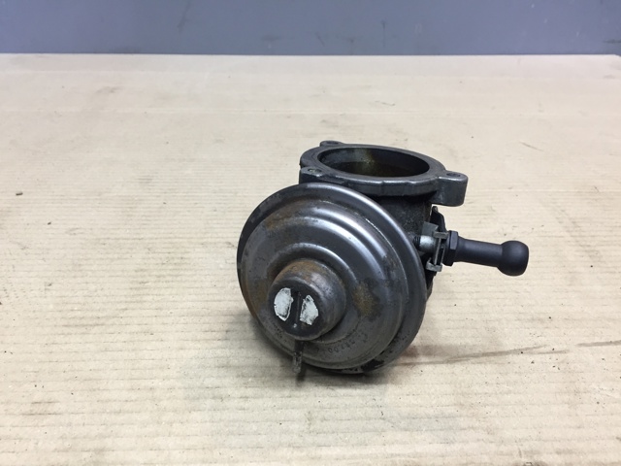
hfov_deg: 61.7
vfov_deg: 48.2
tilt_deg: -28.3
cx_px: 310
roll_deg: -2.3
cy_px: 233
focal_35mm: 29
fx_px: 520
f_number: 2.2
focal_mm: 4.15
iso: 64
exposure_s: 1/33
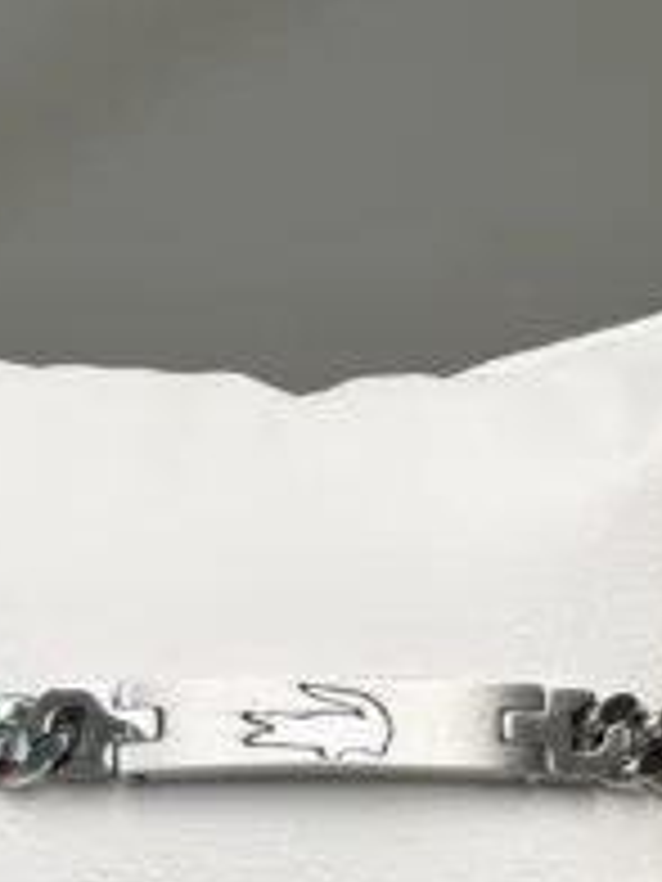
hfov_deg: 15.1
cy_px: 747
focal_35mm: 98
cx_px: 243
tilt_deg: -62.7
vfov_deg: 19.7
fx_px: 2499
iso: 80
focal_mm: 6.76
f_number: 1.78
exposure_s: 1/561
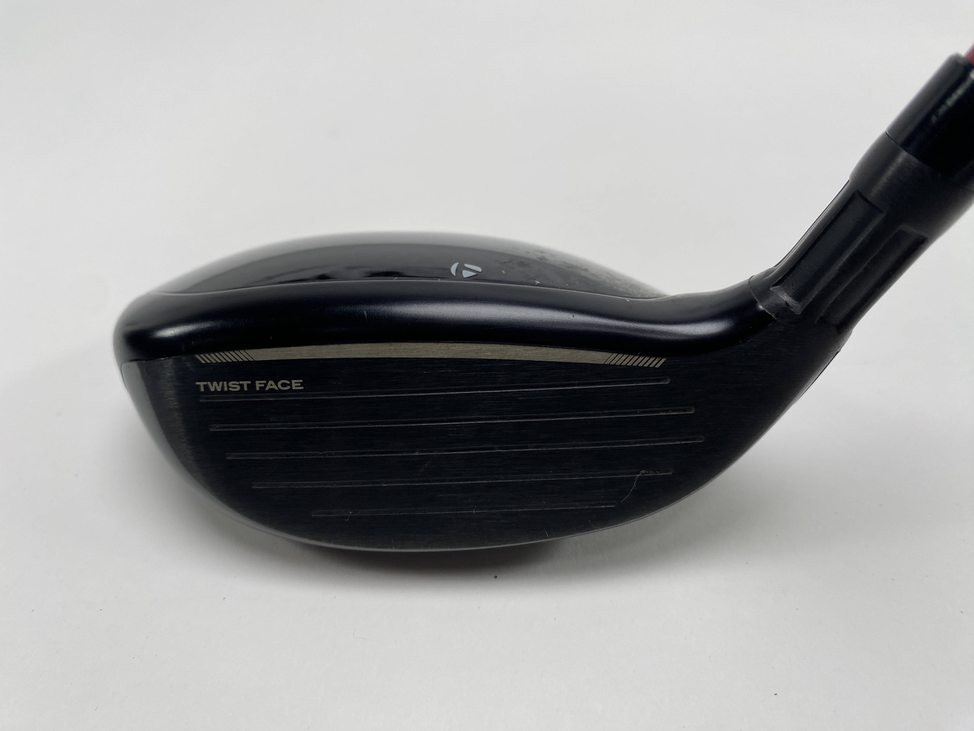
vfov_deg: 54.9
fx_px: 703
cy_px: 366
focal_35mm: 25
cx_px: 487
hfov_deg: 69.4
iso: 32
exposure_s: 1/263
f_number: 1.8
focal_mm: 4.25
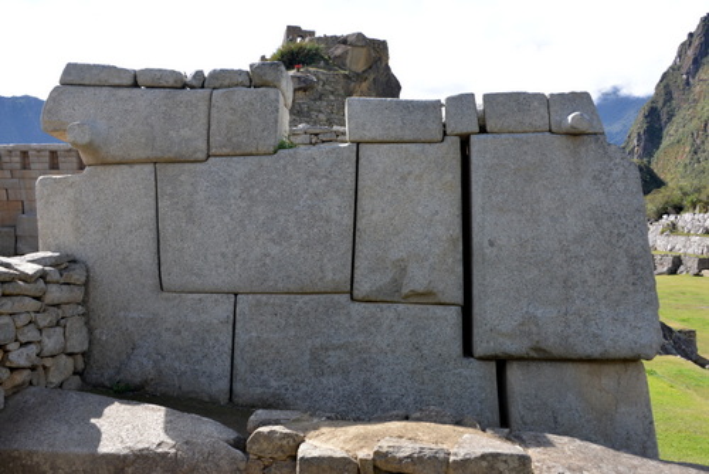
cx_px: 354
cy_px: 237
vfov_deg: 37.9
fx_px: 690
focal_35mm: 35
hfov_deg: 54.4
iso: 200
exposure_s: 1/250
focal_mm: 35
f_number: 8
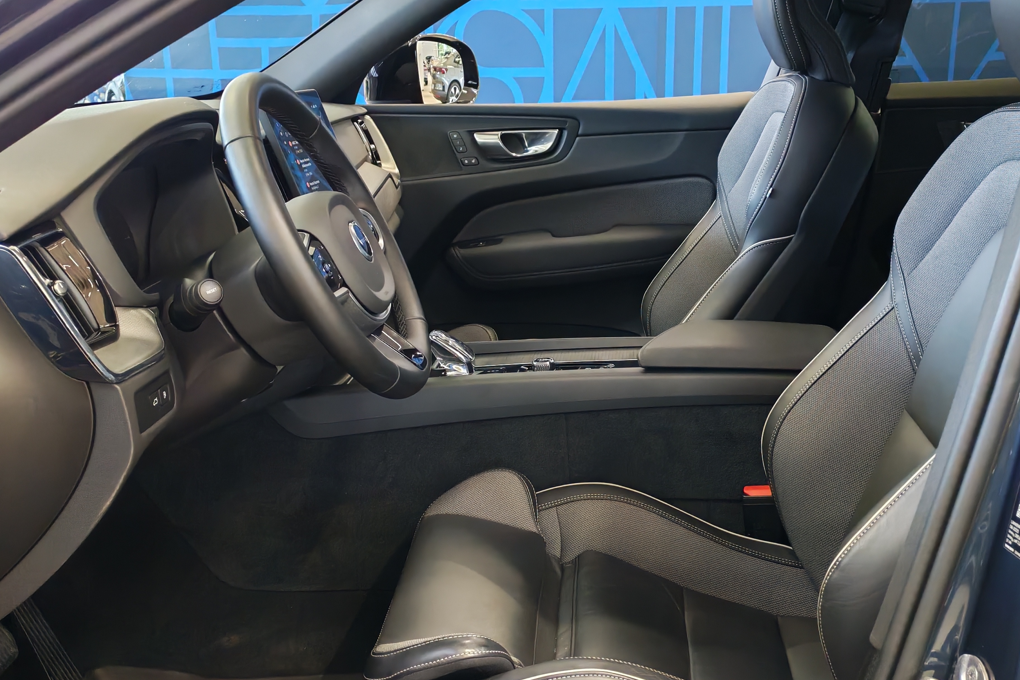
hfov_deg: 44.5
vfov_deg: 30.5
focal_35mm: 44
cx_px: 511
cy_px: 394
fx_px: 1247
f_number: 1.9
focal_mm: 6.12
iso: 1137
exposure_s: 1/100
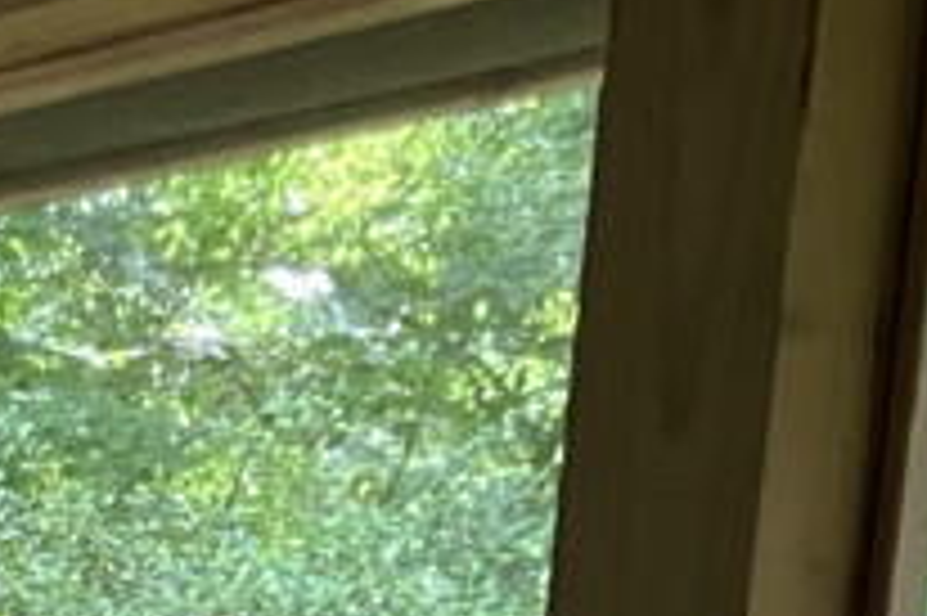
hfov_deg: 10.5
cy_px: 1931
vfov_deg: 7.1
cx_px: -1197
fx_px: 4400
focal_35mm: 171
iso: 80
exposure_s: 1/83
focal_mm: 3.99
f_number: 1.8
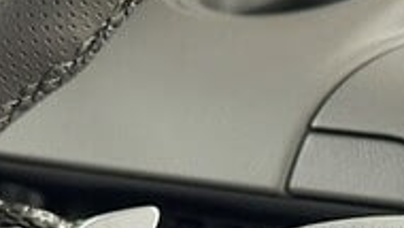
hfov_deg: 8.6
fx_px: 2657
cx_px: 423
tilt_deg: -19.5
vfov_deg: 4.8
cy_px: 485
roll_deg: +0.7
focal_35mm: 248
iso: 250
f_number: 1.78
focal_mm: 6.86
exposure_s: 1/50
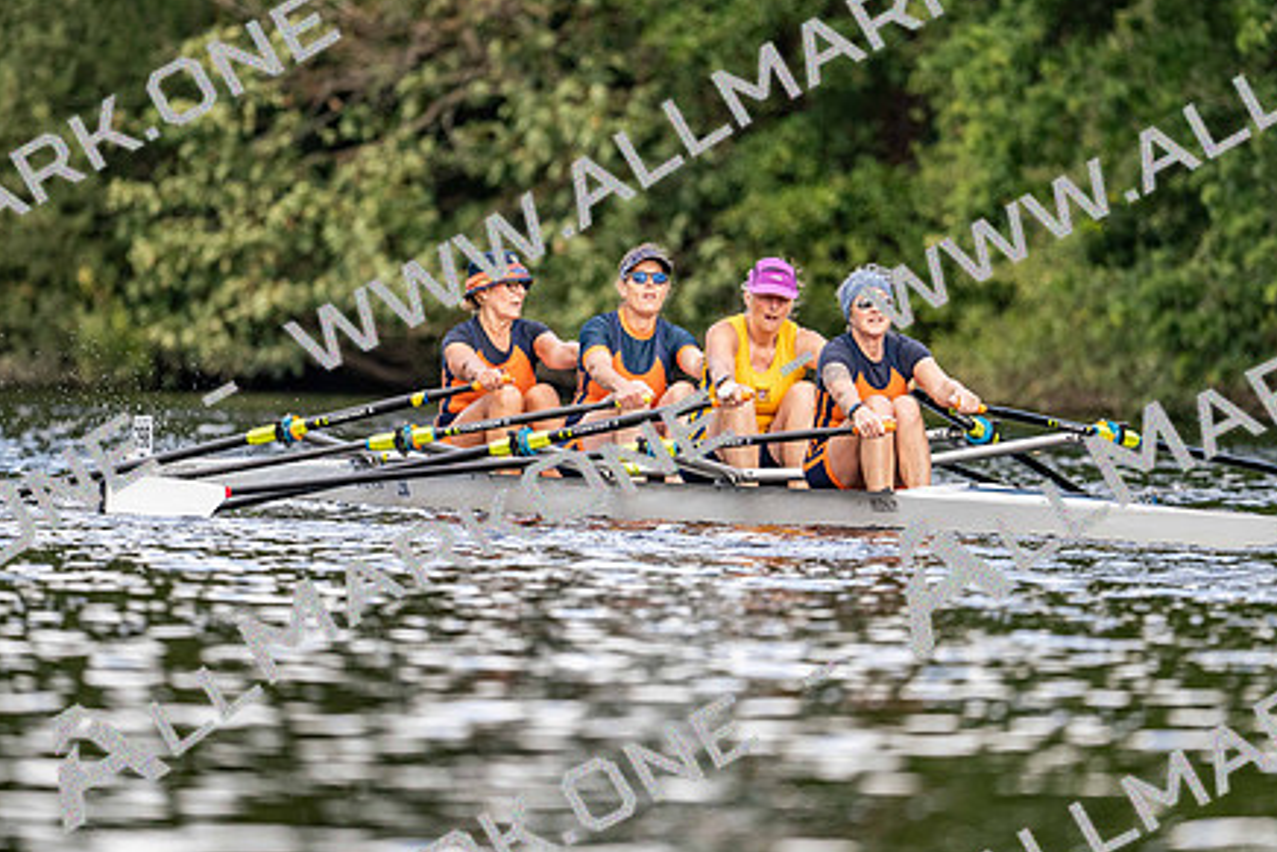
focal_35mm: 532
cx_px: 647
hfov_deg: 3.9
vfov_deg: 2.6
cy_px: 379
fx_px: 18876
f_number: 4.5
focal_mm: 400
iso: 900
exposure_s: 1/2000
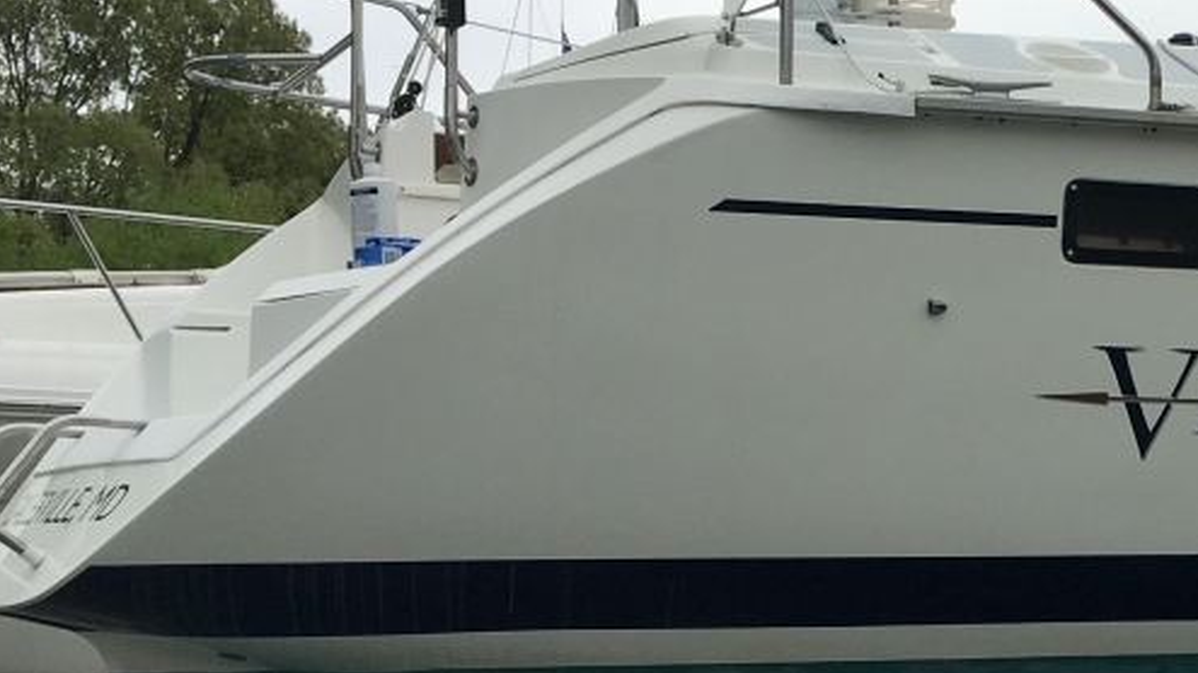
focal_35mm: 83
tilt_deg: -1.2
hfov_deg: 23.6
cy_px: 631
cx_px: 1394
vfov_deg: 14.4
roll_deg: -0.3
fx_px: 2636
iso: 25
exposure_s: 1/1241
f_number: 2.2
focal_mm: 4.15
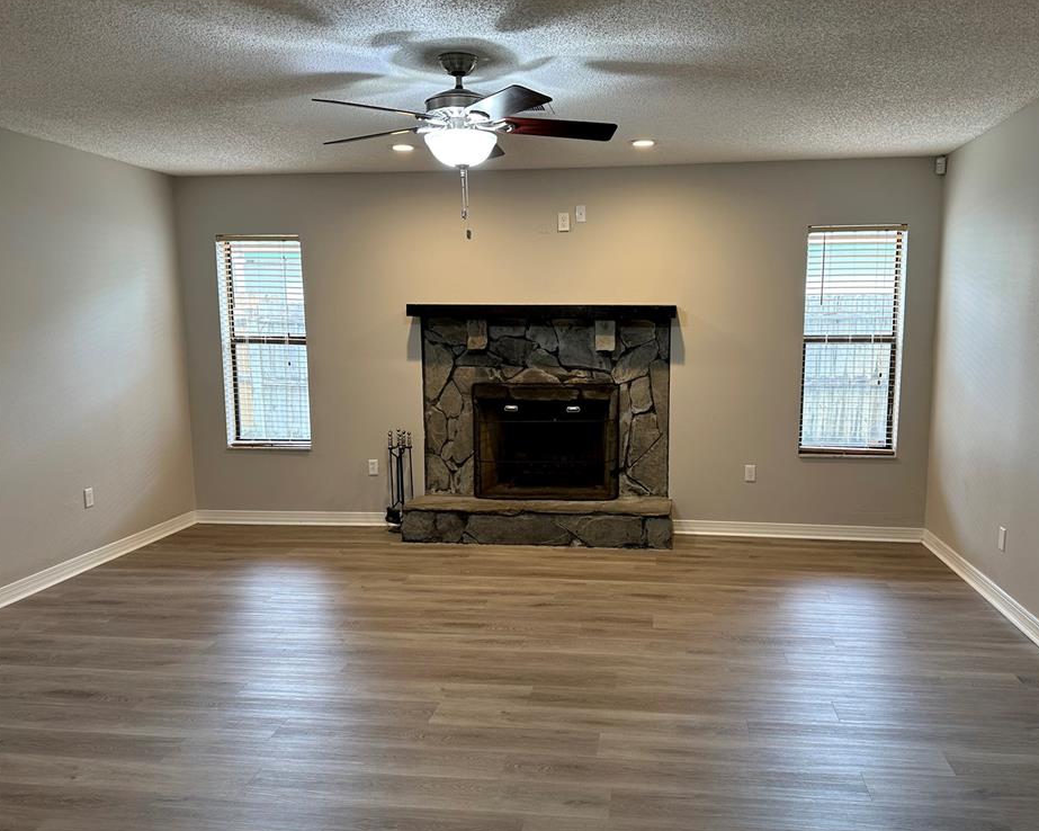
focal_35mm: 26
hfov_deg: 65.9
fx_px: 799
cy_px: 422
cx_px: 568
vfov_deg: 54.9
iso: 160
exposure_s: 1/60
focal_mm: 6.86
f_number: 1.78
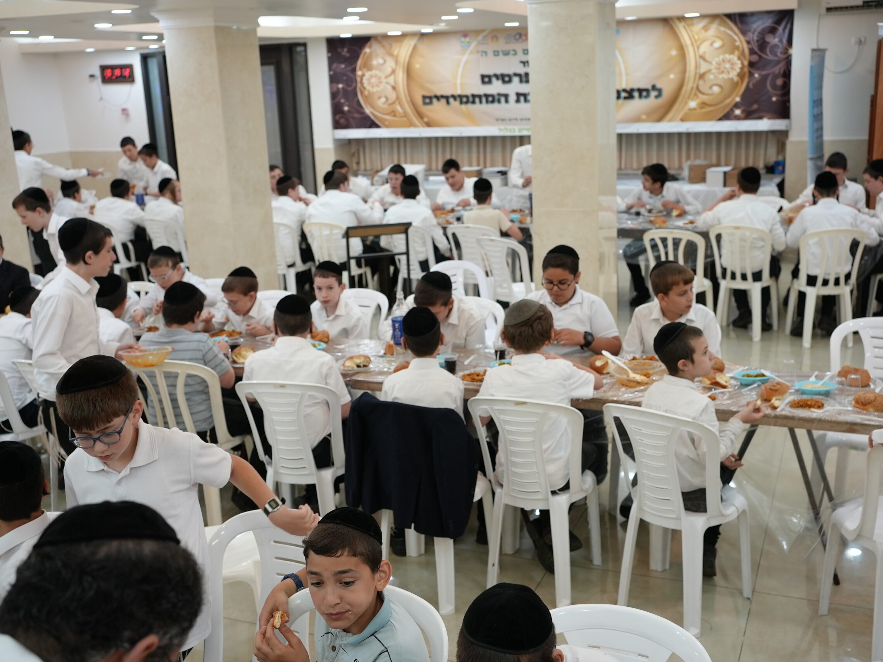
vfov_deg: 37.7
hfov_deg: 49.0
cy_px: 331
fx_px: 969
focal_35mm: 38
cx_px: 451
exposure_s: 1/160
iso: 640
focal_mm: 35
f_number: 4
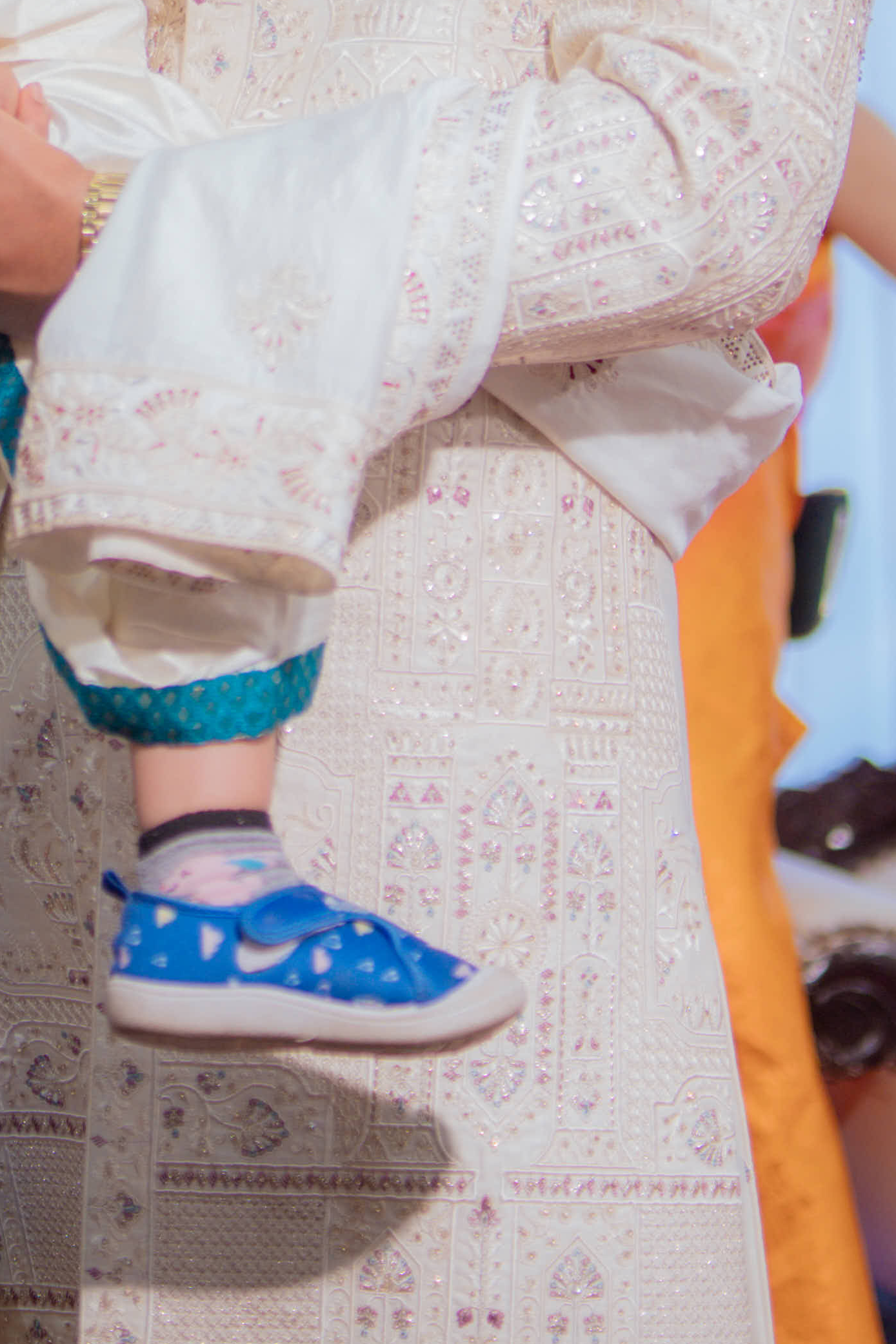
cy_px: -30
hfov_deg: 11.8
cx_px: 128
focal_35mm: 115
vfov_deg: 17.3
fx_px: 4294
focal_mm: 35
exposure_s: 1/500
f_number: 1.4
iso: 250
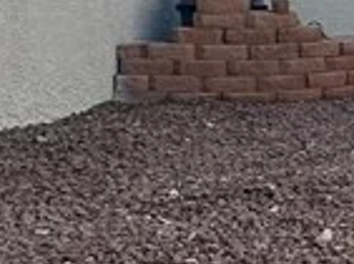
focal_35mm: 102
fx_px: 1040
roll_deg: -0.3
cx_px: 826
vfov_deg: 14.3
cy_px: 38
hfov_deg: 14.0
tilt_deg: -1.7
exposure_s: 1/612
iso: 40
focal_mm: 2.22
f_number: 2.2
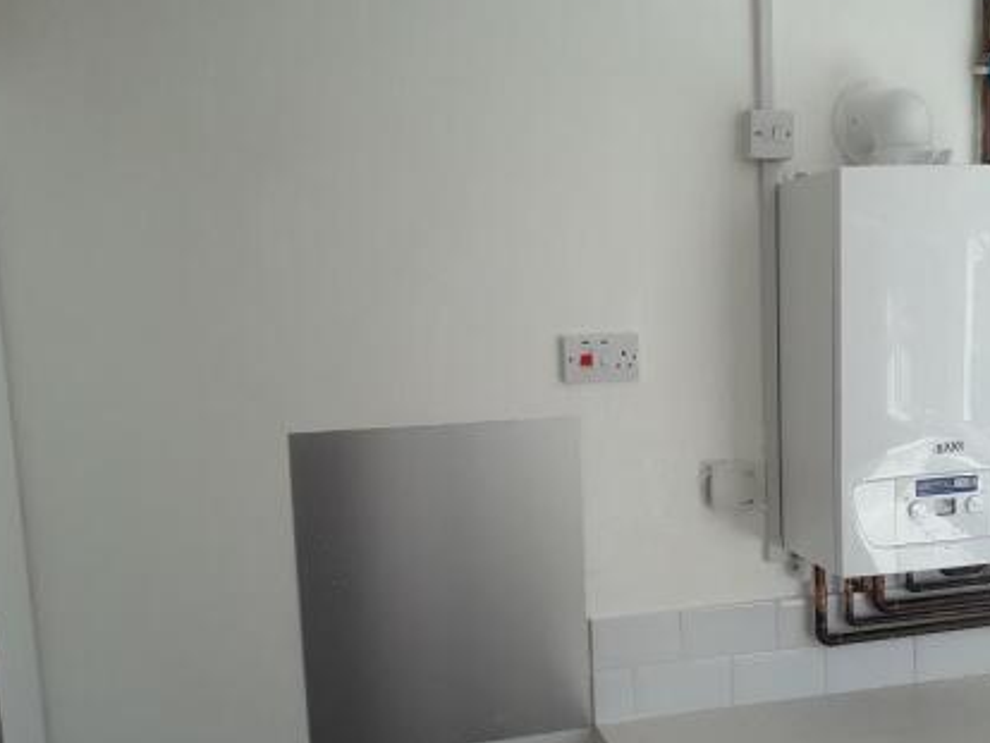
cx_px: 628
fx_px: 1087
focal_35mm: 38
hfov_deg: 48.4
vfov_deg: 37.6
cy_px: 446
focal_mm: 3.6
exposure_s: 1/306
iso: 40
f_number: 1.9
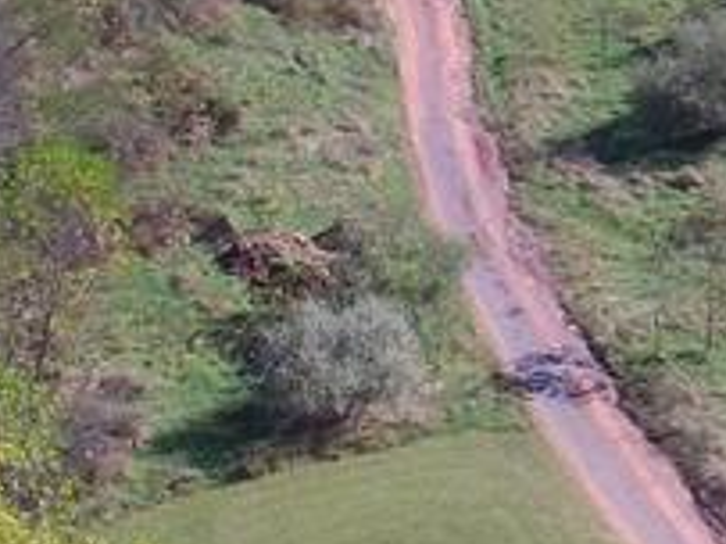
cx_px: 991
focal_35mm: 142
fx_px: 2976
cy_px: 89
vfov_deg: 10.4
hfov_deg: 13.3
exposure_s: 1/640
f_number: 2.8
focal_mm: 3.61
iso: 100
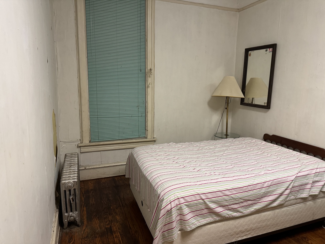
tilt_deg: -9.9
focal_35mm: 24
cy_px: 122
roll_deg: -0.5
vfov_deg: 56.8
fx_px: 225
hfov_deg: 71.6
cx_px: 162
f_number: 1.78
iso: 400
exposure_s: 1/60
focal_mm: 6.76
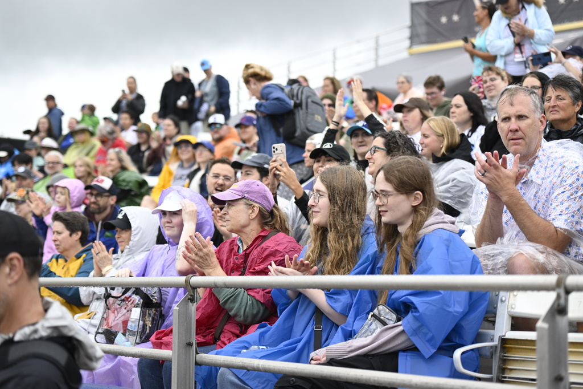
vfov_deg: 19.4
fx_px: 1133
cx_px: 292
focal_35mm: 70
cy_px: 194
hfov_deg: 28.9
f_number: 2.8
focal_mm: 70
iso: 500
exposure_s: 1/1250
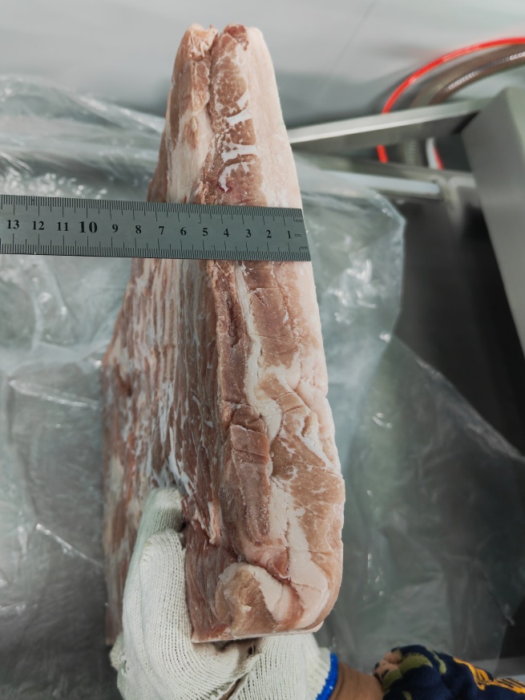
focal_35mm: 33
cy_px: 291
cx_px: 207
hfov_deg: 42.7
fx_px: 667
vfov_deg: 55.1
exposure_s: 1/50
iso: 640
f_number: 1.9
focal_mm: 5.52
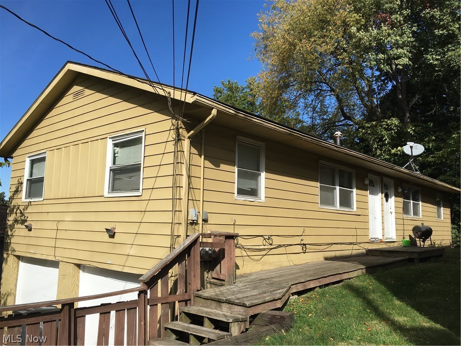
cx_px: 230
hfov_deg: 61.7
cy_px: 173
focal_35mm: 29
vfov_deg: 48.2
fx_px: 386
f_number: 2.2
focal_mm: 4.15
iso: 25
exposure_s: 1/1374
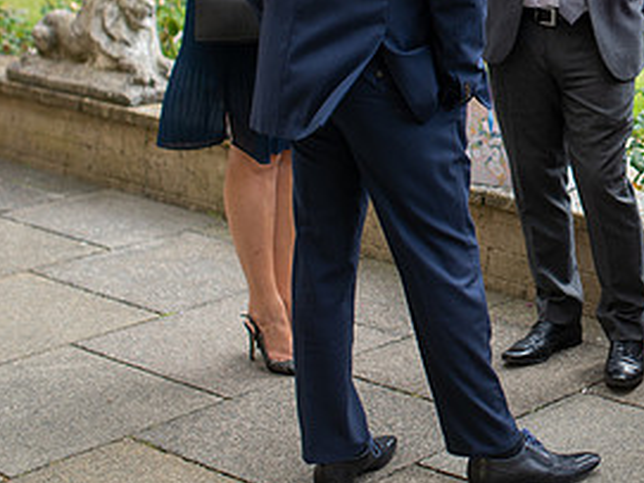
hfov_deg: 18.7
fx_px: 1860
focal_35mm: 100
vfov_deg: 14.6
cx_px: 760
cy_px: 11
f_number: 2.2
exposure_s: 1/640
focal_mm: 35
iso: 125
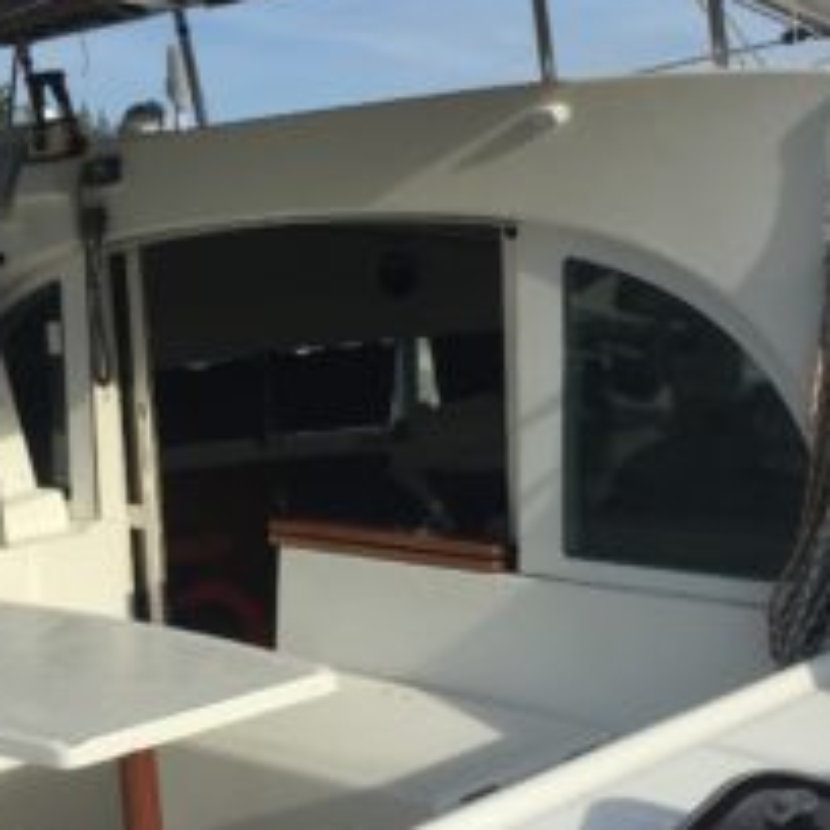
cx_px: 407
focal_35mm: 57
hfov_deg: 30.0
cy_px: 606
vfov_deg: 29.6
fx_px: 1546
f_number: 2.2
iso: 32
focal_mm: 4.15
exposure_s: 1/2825
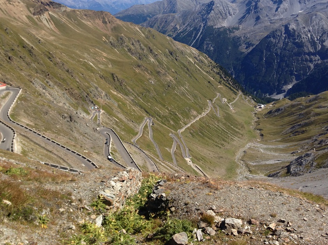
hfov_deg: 46.8
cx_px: 161
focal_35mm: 40
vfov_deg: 35.8
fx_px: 379
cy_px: 99
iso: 64
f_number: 2.4
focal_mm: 4.13
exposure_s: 1/1355
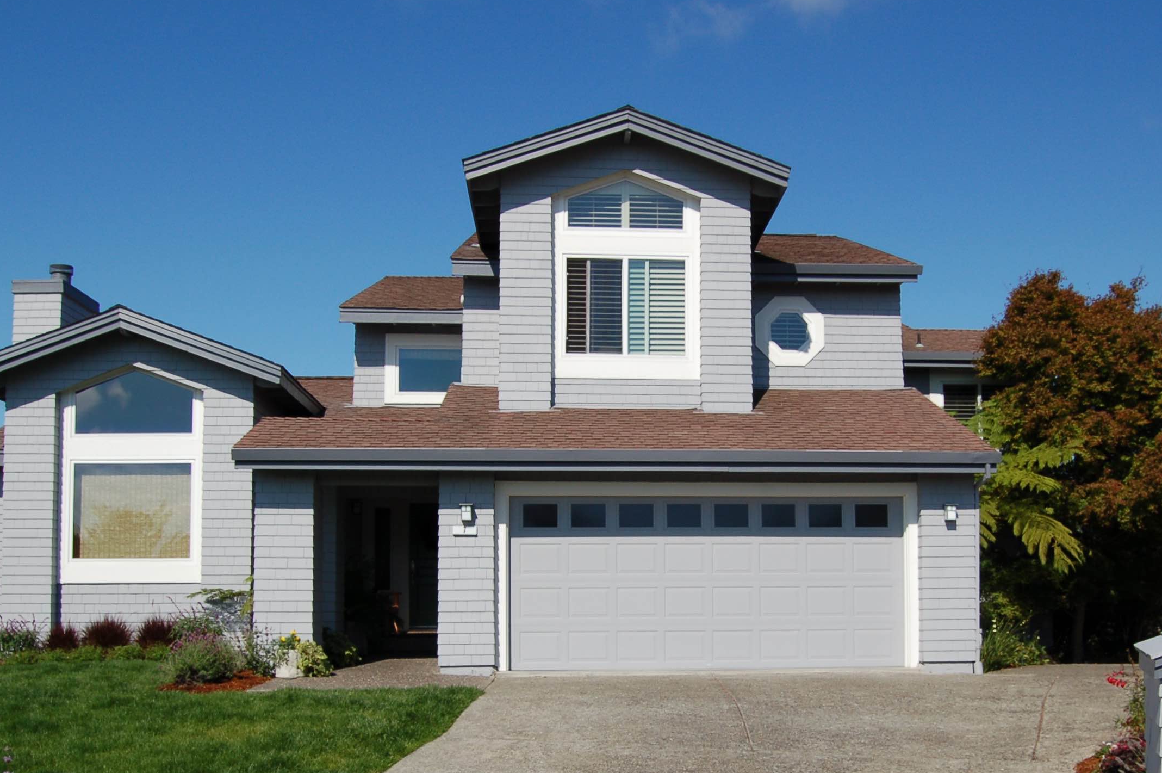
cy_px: 510
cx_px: 676
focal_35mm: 38
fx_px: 1225
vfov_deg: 34.7
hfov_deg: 50.5
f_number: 10
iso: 200
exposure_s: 1/400
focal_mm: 18
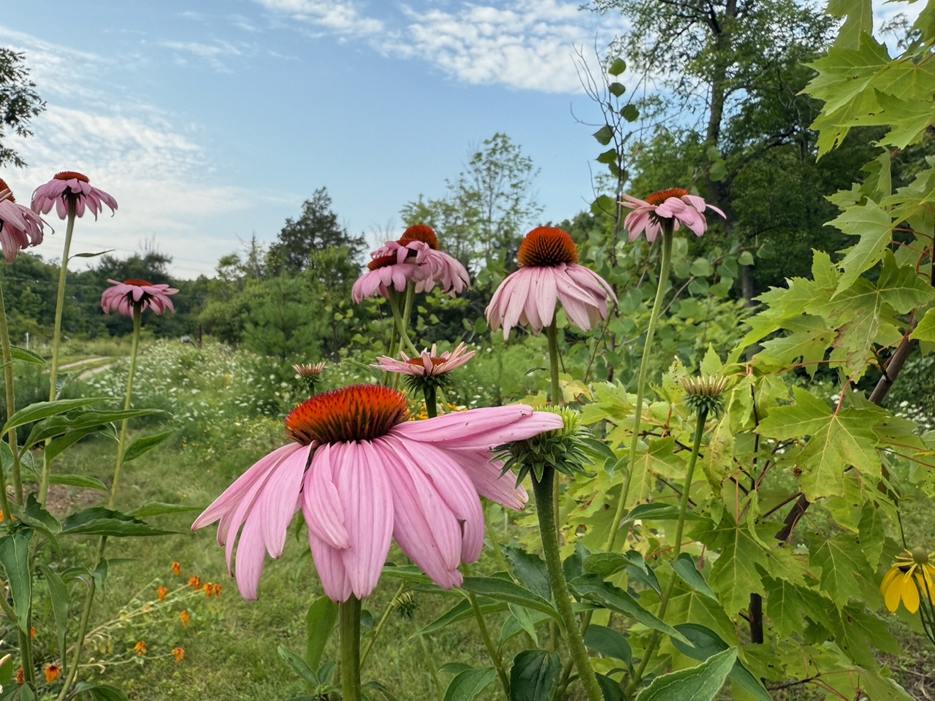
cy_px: 350
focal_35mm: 24
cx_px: 468
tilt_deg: -0.7
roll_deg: -0.1
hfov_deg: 71.6
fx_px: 648
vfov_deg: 56.8
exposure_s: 1/725
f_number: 2.2
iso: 40
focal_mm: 2.22
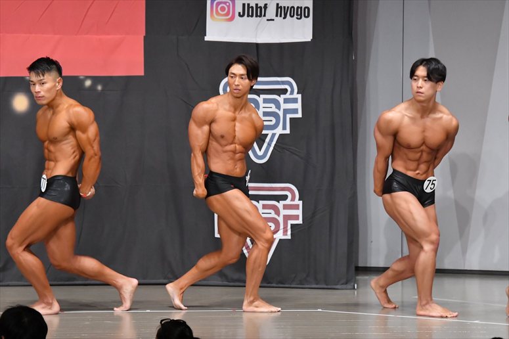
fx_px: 3067
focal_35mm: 217
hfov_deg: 9.5
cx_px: 254
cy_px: 170
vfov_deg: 6.3
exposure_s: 1/400
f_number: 5.6
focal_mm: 145
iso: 6400
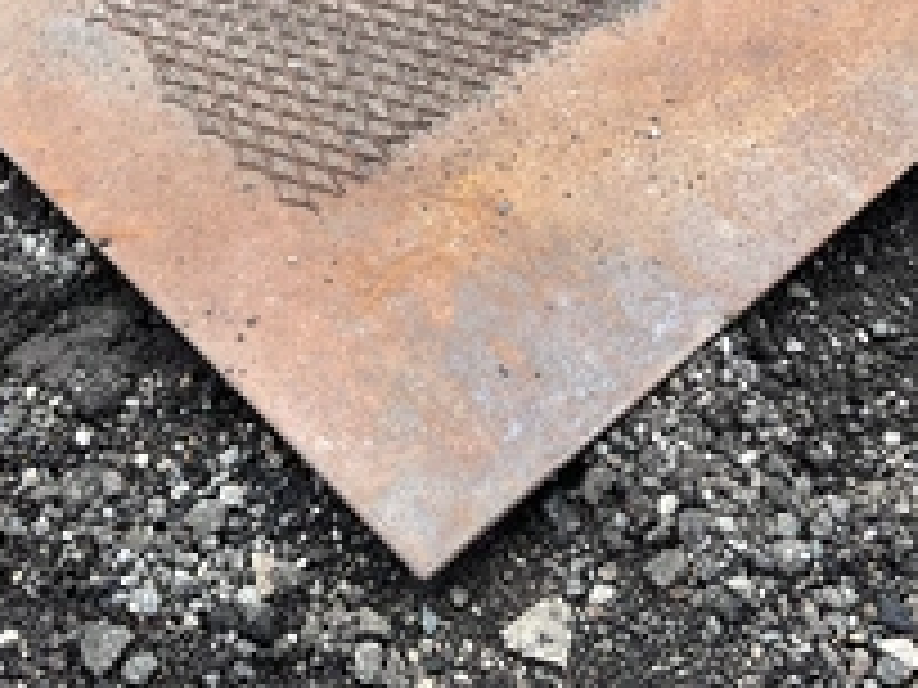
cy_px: 49
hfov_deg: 33.6
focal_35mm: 57
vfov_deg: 24.8
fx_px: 1512
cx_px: 346
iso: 25
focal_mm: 3
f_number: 1.8
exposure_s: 1/365
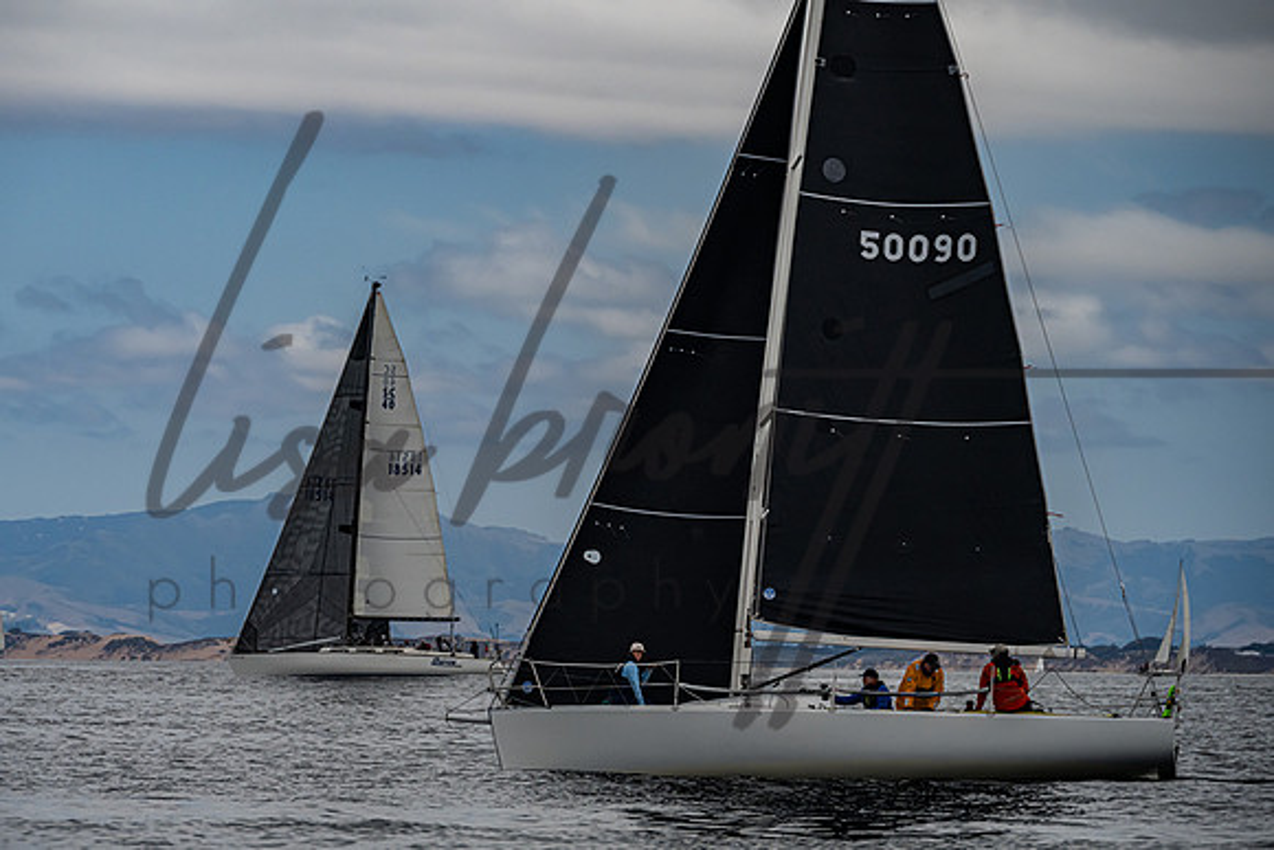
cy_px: 454
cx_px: 546
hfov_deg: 8.8
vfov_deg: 5.9
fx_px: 8316
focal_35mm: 235
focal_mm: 200
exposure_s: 1/5000
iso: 640
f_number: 8
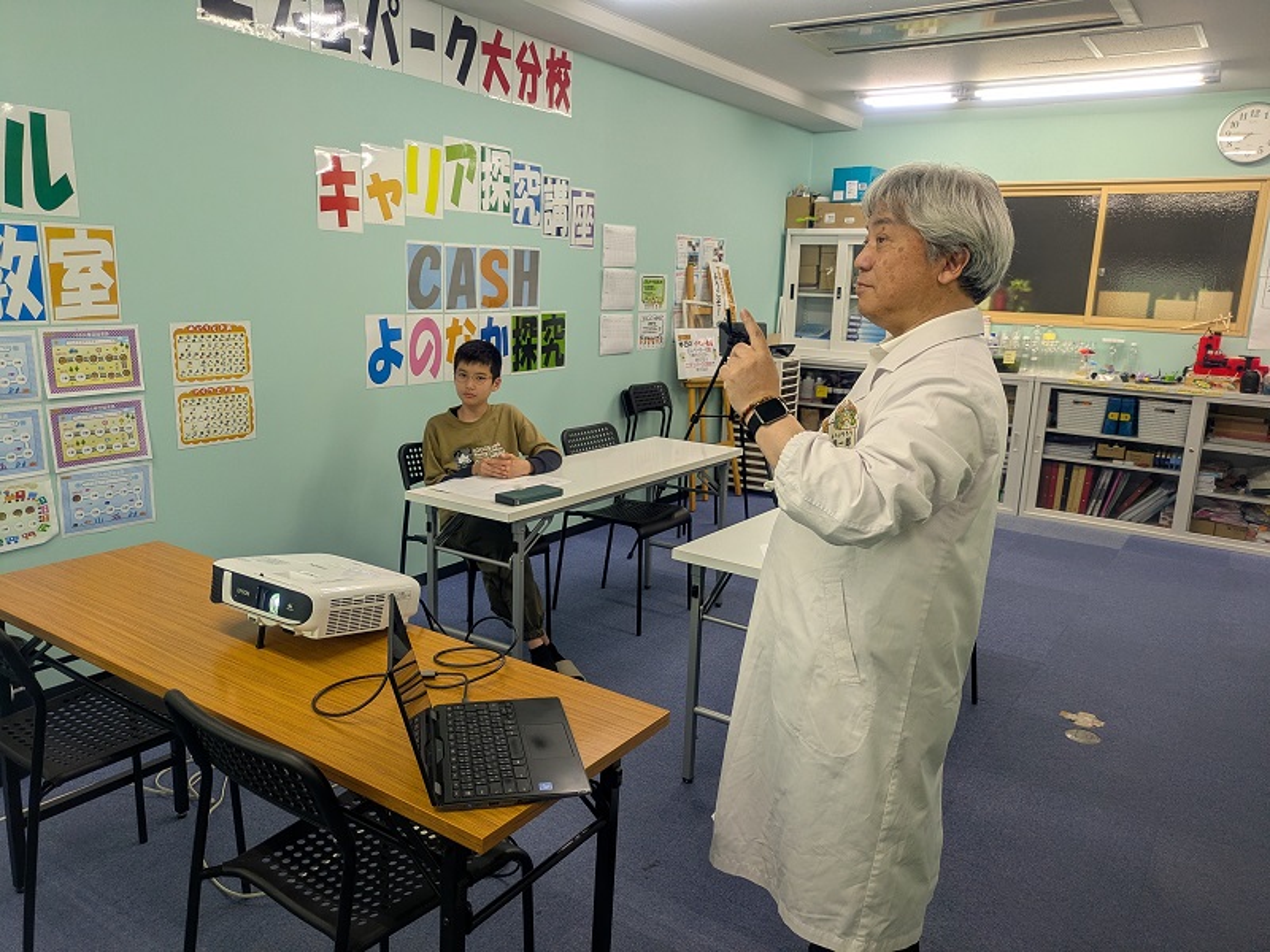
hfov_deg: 69.4
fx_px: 917
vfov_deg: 54.9
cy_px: 476
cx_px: 635
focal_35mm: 25
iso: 110
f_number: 1.89
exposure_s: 1/120
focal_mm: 5.43
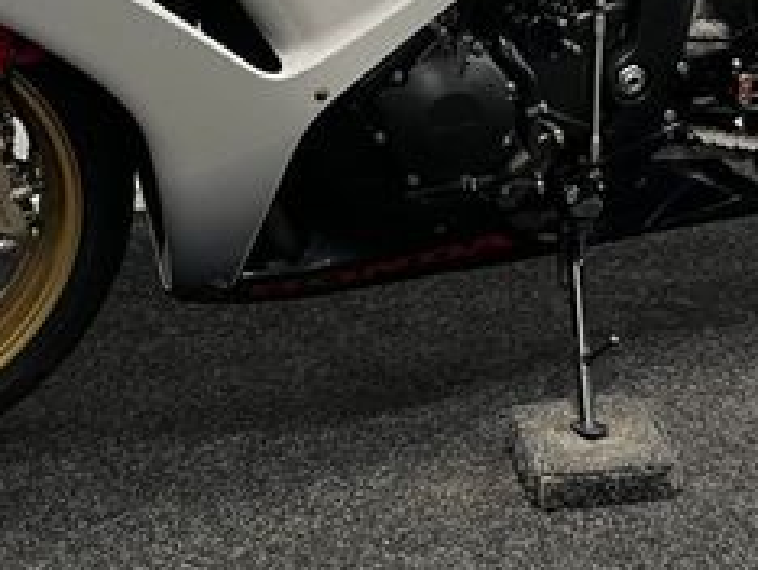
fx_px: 1556
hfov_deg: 27.4
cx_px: 408
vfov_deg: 19.7
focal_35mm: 71
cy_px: -81
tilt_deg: -11.7
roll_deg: +1.2
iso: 100
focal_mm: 5.1
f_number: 1.6
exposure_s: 1/50
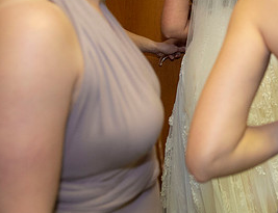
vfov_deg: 19.6
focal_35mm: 74
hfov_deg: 25.0
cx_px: 273
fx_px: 599
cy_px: 2
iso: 1250
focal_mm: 28
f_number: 3.2
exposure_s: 1/200
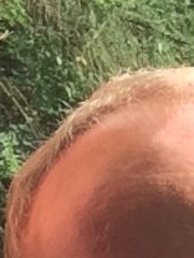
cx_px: 106
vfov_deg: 9.4
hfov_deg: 7.3
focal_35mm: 203
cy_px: 424
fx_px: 1517
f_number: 2.4
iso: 50
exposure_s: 1/187
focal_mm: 2.15
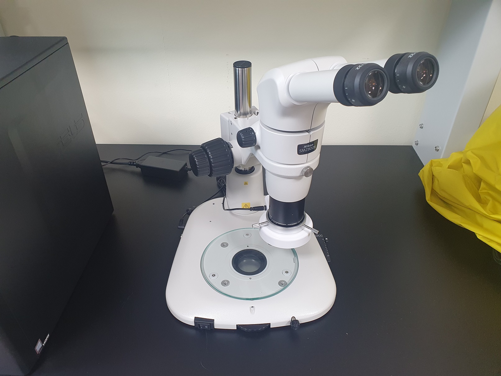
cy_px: 188
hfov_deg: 67.3
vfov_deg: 53.1
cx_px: 250
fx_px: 376
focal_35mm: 26
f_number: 2.4
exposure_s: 1/60
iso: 200
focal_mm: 4.32
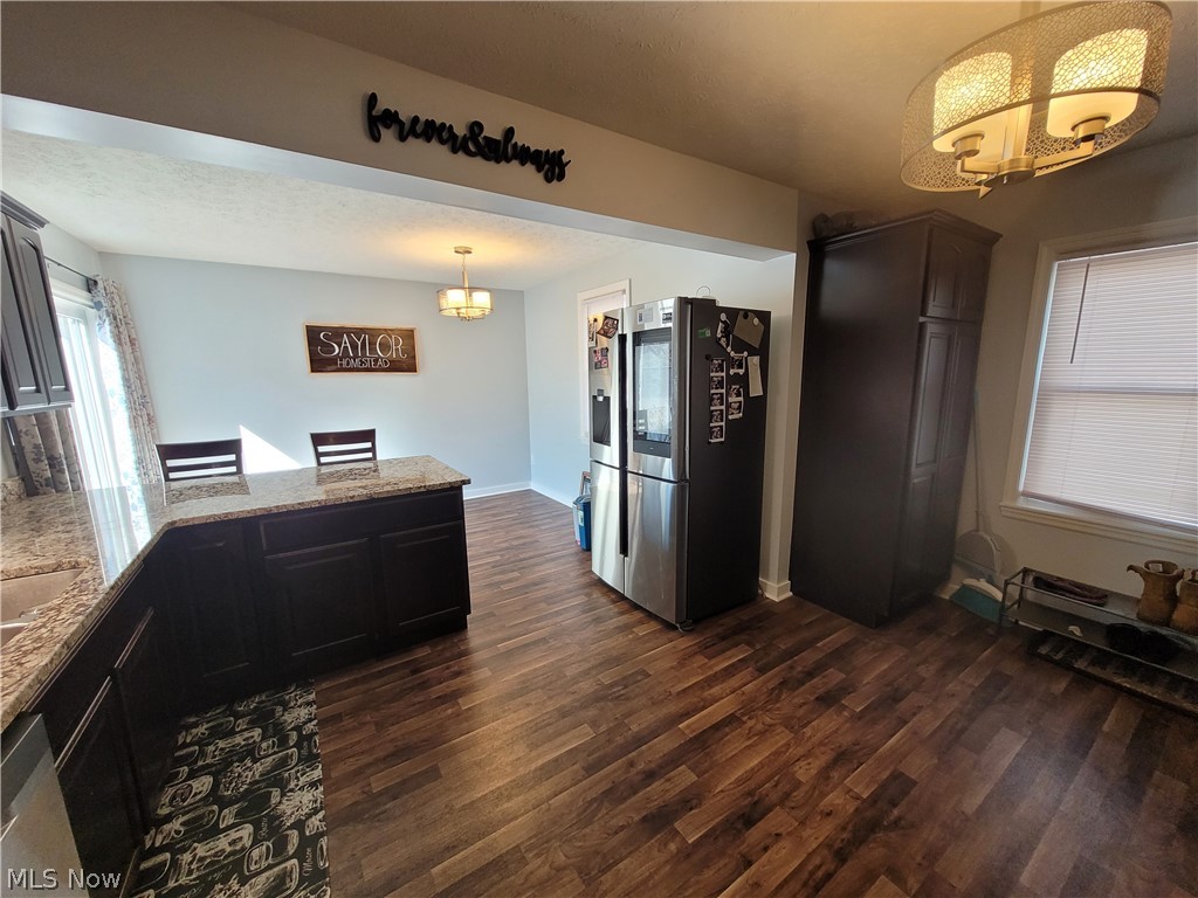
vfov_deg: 89.9
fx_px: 450
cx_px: 599
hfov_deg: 106.2
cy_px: 449
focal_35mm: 13
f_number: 2.2
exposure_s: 1/60
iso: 125
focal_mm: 1.74
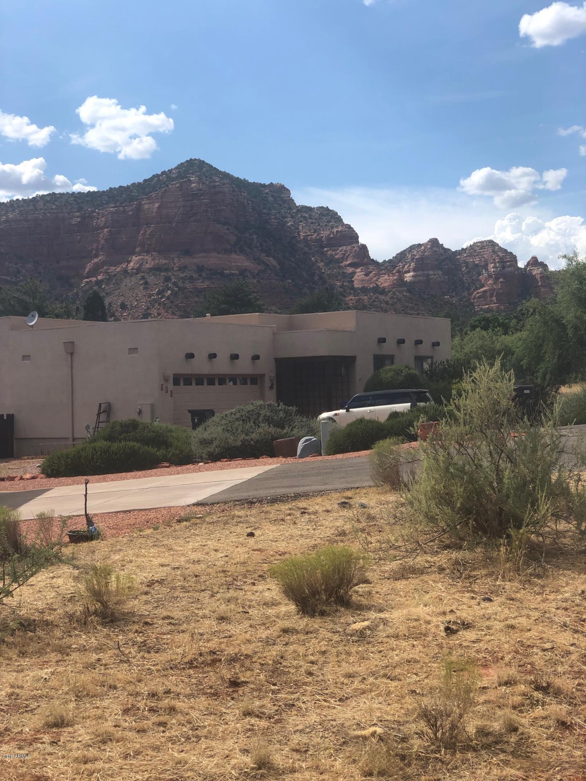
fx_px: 1174
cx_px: 293
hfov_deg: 28.0
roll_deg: +1.3
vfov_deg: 36.8
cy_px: 390
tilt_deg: -0.3
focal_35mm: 52
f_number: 2.4
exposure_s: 1/1919
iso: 16
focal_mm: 6
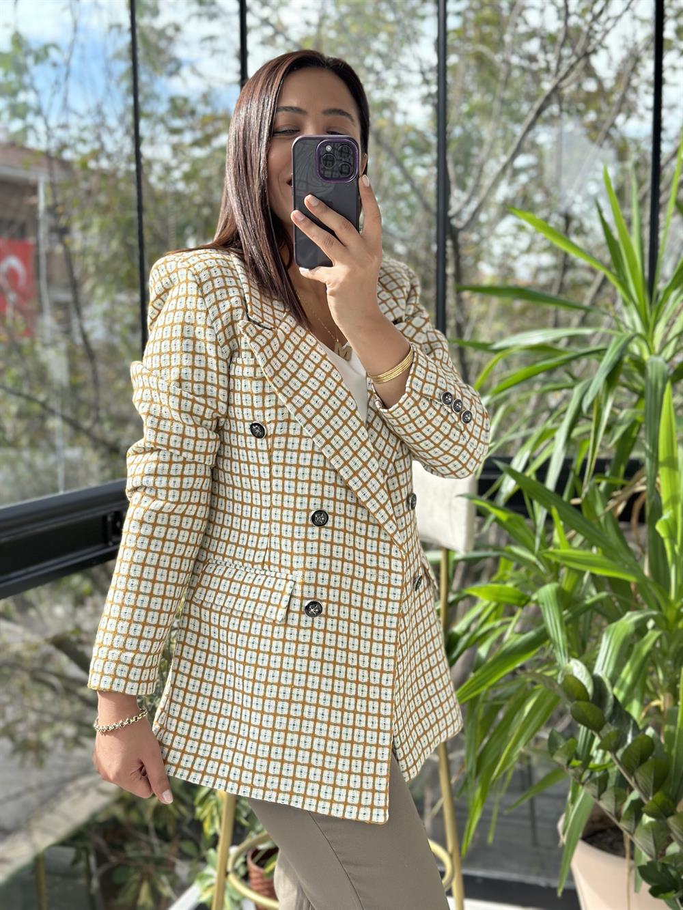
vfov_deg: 39.7
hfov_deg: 30.3
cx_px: 342
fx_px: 1263
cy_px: 455
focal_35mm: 48
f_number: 1.78
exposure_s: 1/424
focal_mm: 6.86
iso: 80
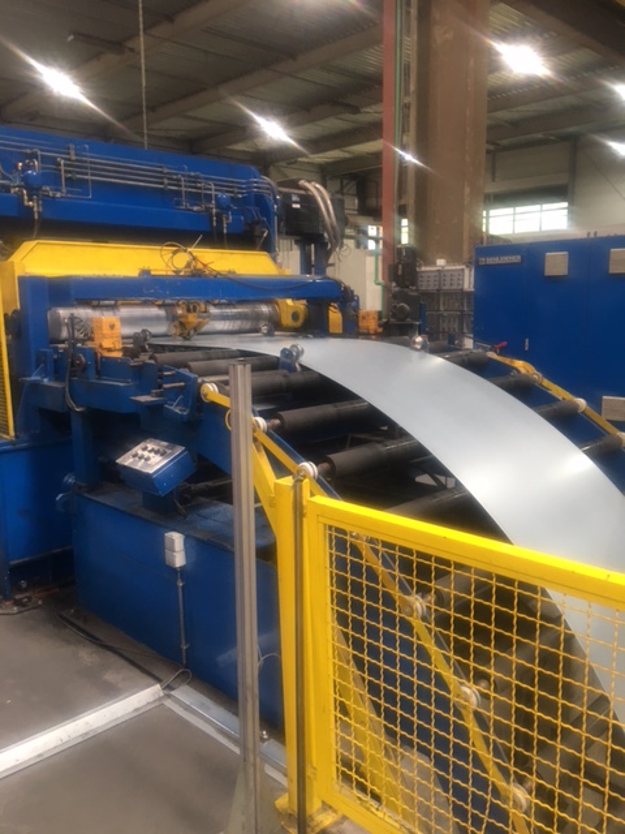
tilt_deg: -7.5
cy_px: 417
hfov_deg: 48.2
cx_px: 312
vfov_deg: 61.7
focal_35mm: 29
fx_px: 698
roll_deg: -0.4
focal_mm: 4.15
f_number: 2.2
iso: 32
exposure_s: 1/17
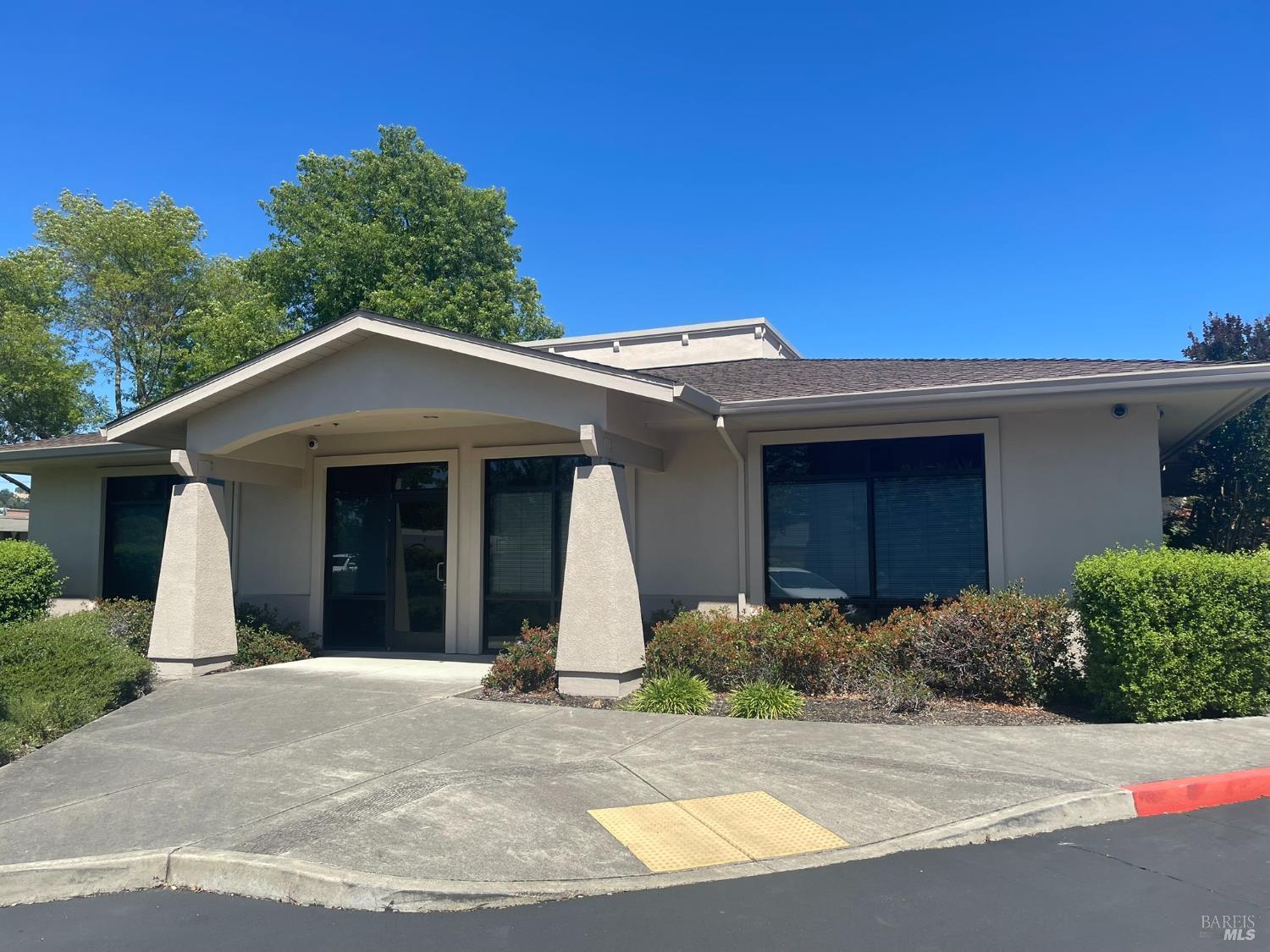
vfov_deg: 53.1
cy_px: 476
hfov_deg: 67.3
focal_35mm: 26
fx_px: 954
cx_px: 635
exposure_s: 1/3040
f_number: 1.6
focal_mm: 4.2
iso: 32
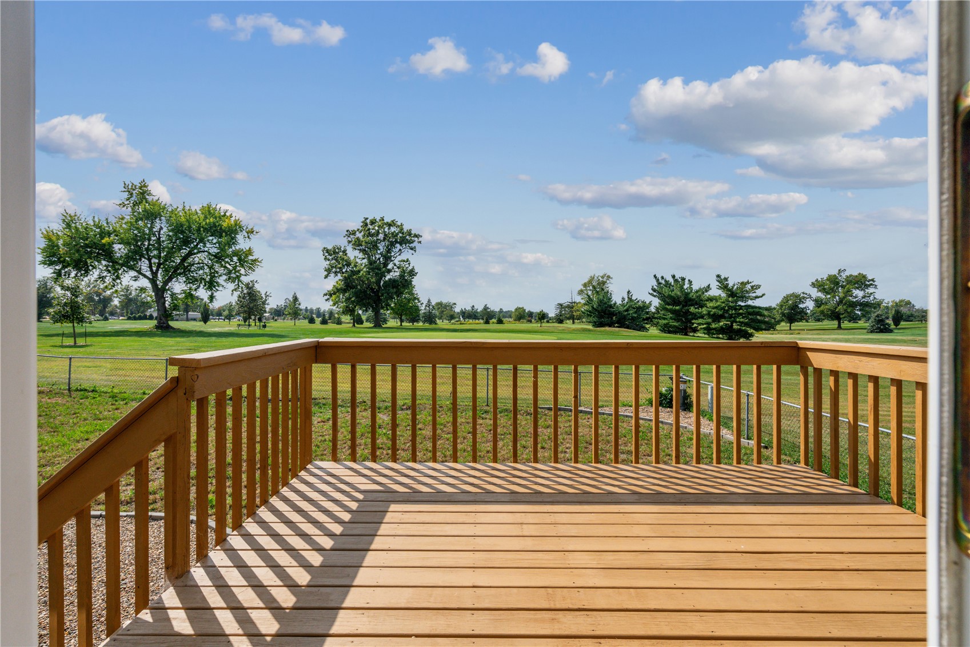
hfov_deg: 96.7
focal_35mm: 16
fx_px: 431
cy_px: 324
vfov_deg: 73.7
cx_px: 485
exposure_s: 1/2000
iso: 400
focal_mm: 16
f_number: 9
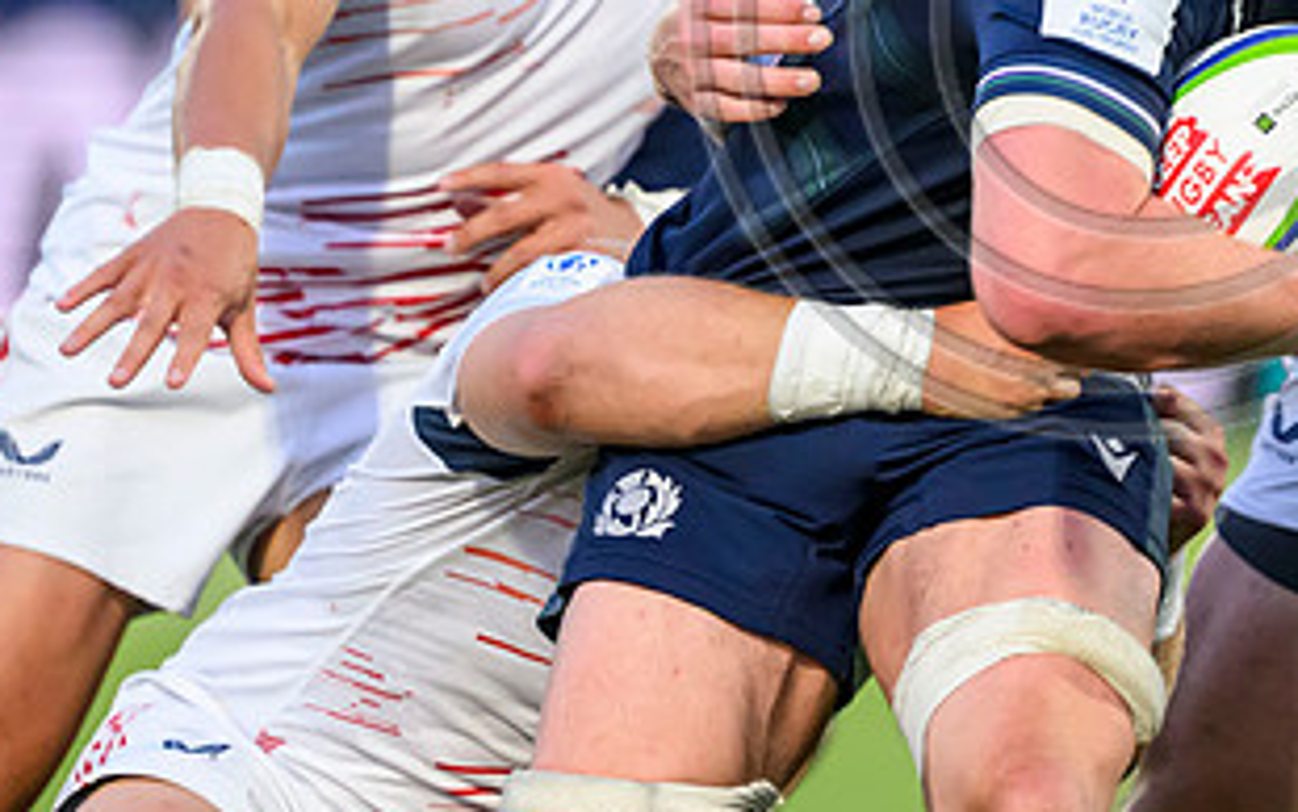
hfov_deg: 1.9
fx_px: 38785
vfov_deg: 1.2
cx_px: 1310
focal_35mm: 1096
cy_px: 91
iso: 4000
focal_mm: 400
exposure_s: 1/1250
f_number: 3.2
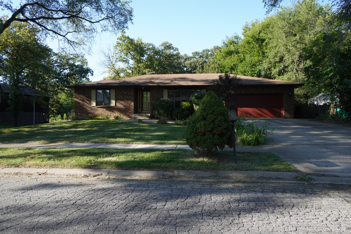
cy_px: 117
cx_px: 176
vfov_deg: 53.1
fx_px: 234
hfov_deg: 73.7
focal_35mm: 24
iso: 100
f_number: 6.3
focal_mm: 16
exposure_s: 1/100
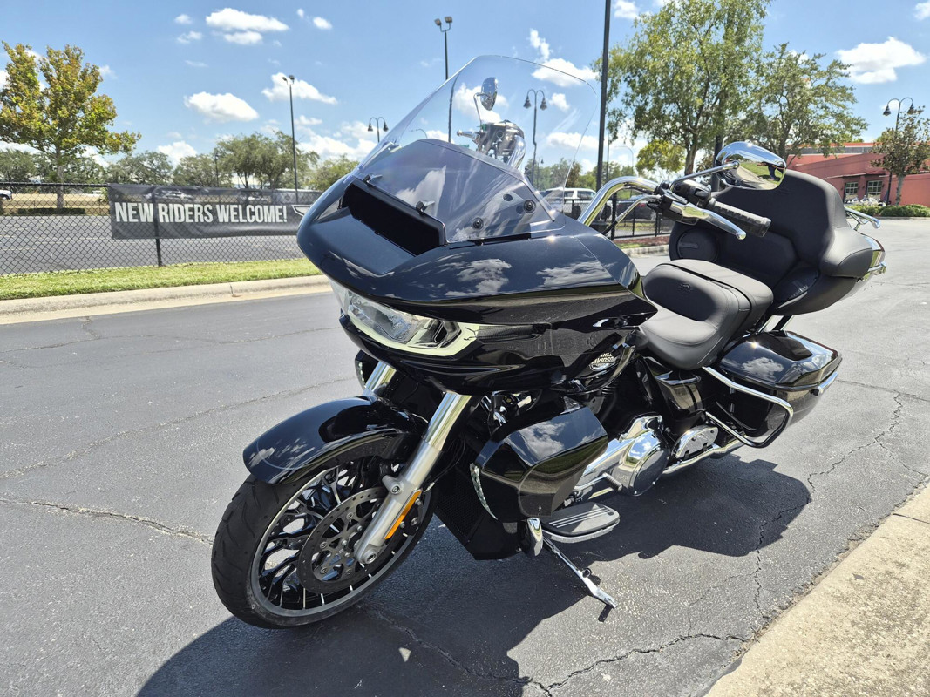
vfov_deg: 58.9
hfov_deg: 73.9
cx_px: 465
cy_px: 348
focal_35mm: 23
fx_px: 618
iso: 80
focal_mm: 5.4
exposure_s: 1/3600
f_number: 1.8
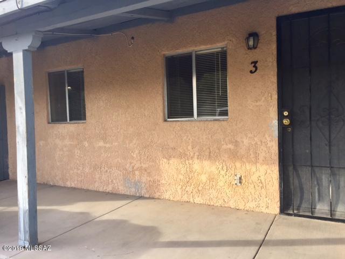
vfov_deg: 48.2
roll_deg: +0.8
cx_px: 172
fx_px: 289
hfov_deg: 61.7
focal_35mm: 29
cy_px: 130
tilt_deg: -2.2
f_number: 2.2
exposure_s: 1/347
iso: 32
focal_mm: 4.15
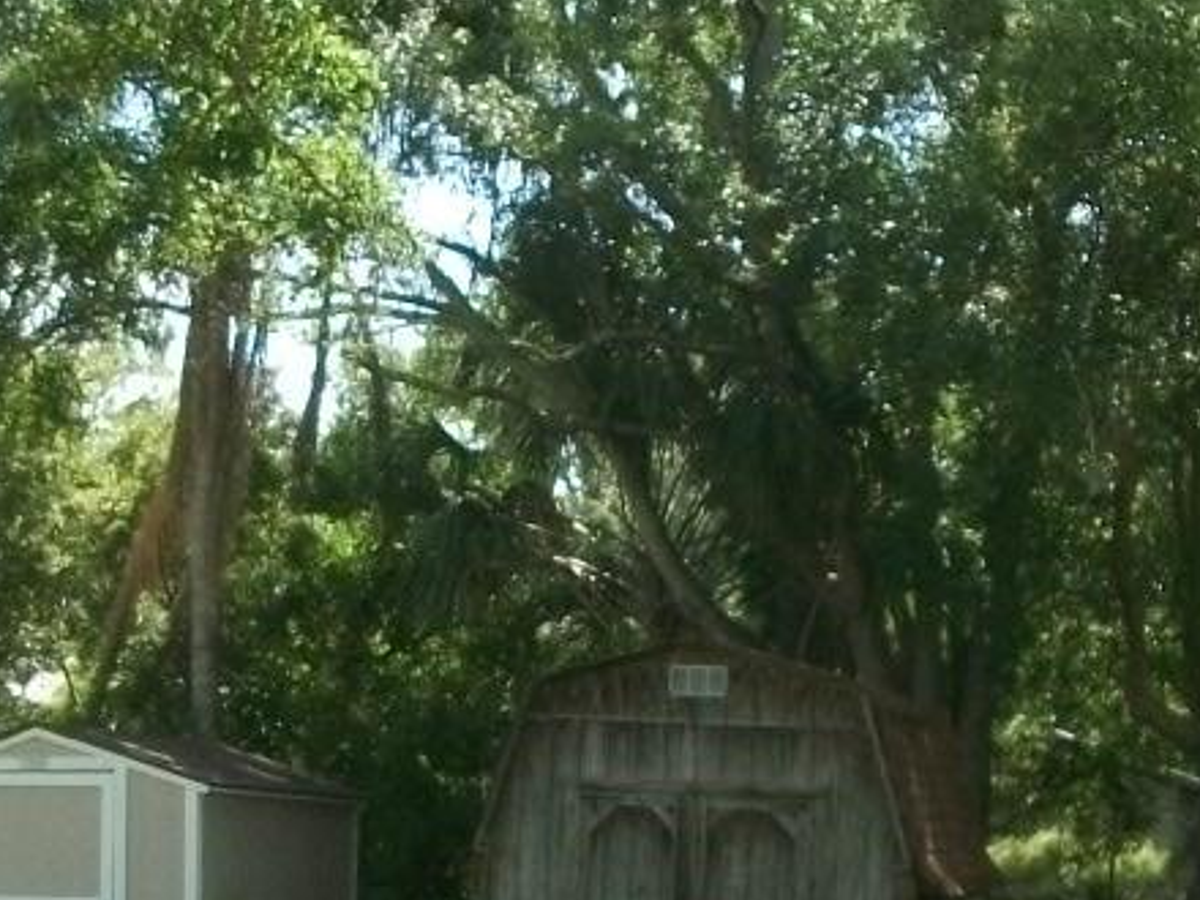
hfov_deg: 21.1
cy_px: 821
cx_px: 728
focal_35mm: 93
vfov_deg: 15.7
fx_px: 3224
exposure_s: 1/320
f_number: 2.9
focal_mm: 5.7
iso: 80
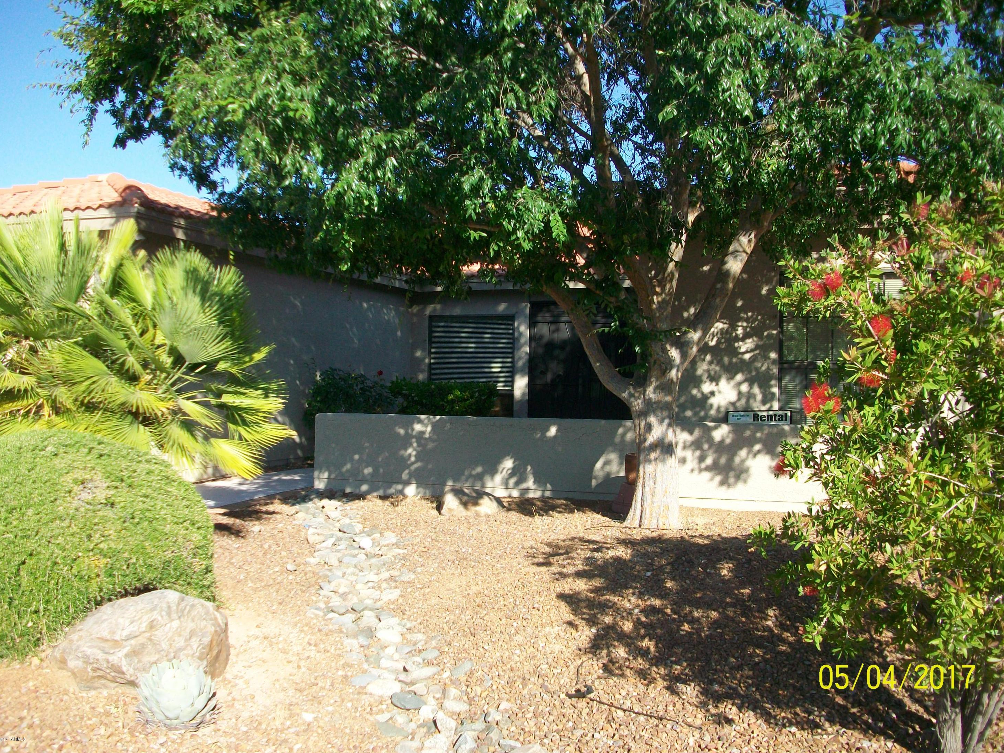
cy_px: 375
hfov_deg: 55.3
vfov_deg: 42.9
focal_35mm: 33
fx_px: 957
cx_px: 511
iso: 64
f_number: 2.8
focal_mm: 5.7
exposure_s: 1/500
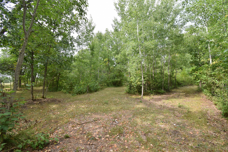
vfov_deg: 77.3
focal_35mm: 15
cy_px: 76
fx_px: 95
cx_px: 114
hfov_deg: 100.4
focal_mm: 10
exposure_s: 1/200
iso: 320
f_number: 10
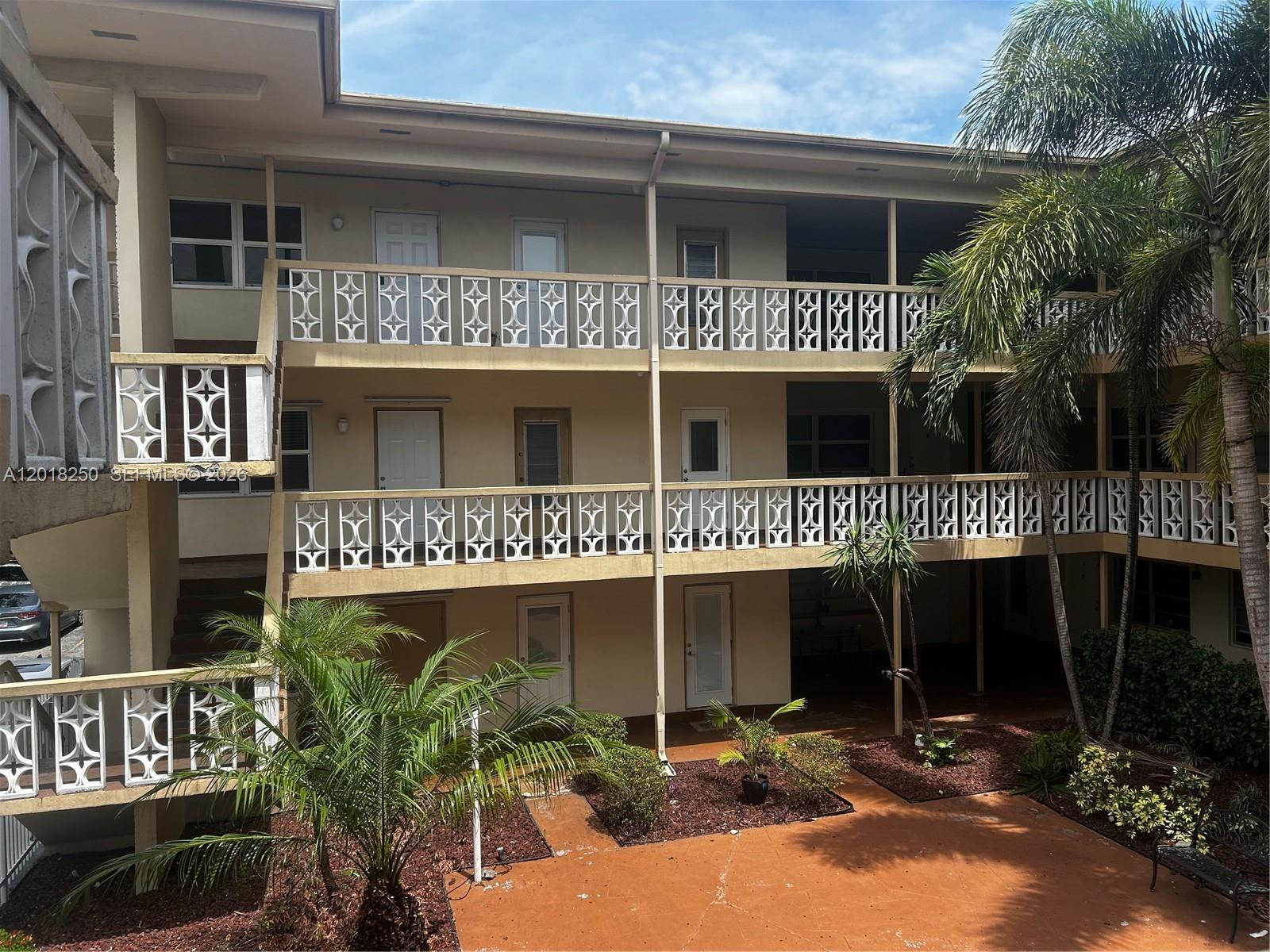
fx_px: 954
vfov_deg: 53.1
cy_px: 476
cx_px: 635
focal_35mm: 26
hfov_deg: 67.3
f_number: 1.5
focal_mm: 5.7
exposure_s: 1/2208
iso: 50
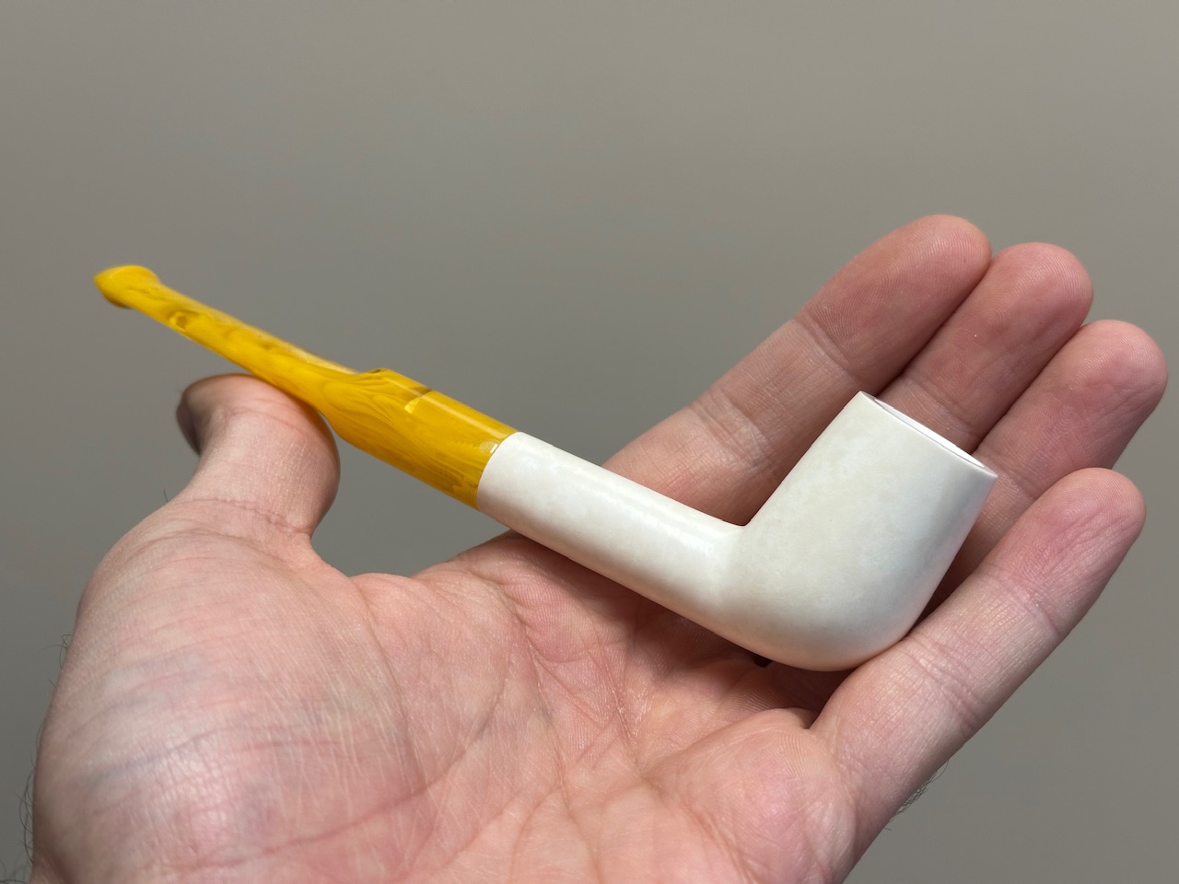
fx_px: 1635
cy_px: 442
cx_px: 590
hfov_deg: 39.7
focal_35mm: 48
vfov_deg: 30.3
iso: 64
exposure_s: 1/121
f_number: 1.78
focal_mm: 6.86
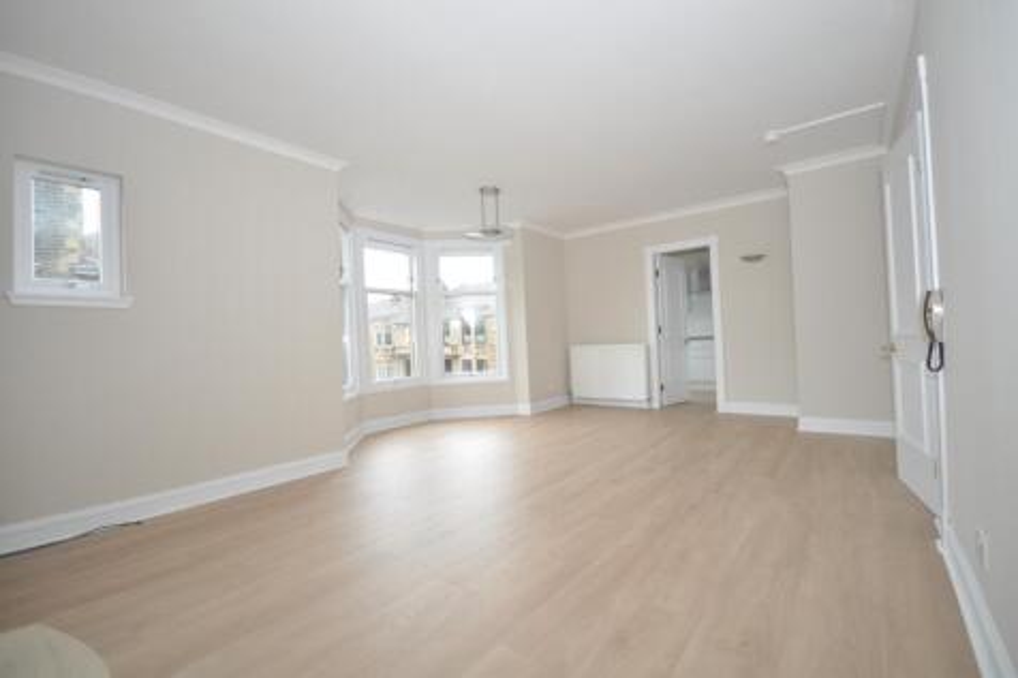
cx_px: 509
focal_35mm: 15
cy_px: 339
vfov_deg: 77.3
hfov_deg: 100.4
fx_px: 424
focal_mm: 10
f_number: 4.5
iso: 400
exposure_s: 1/100
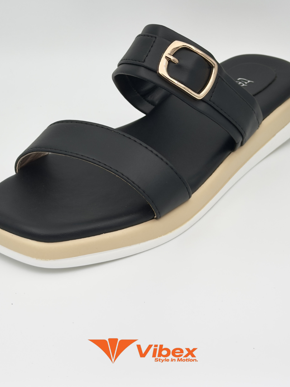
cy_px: 99
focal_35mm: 79
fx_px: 883
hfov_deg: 18.7
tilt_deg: -25.1
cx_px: 139
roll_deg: -0.4
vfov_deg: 24.5
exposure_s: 1/1715
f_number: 1.78
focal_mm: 6.76
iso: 64
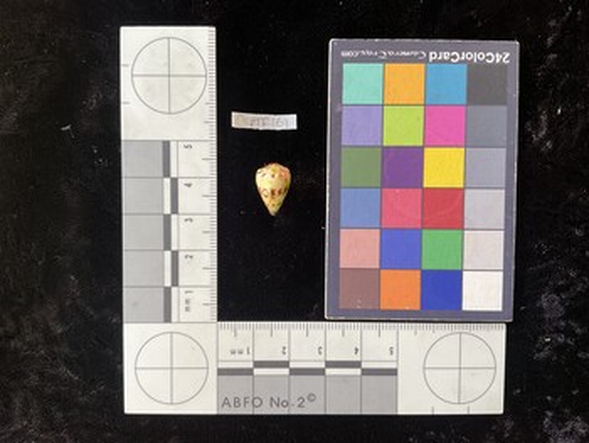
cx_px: 294
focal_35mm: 29
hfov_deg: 61.6
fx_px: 494
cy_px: 222
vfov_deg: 48.3
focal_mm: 3
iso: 64
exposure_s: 1/60
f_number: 1.8
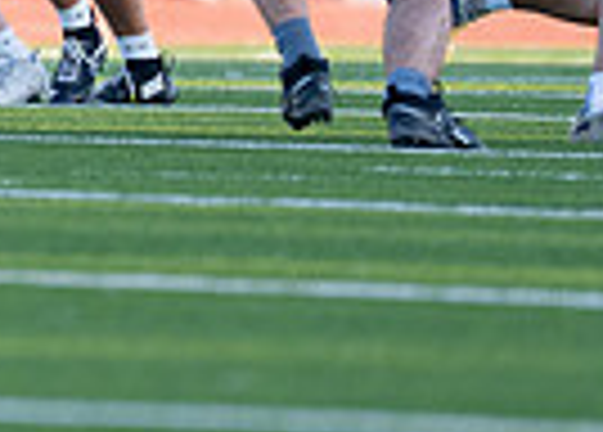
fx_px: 19234
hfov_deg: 1.8
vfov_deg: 1.3
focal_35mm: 1122
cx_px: -211
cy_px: -321
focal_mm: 200
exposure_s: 1/2000
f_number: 2.8
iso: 500
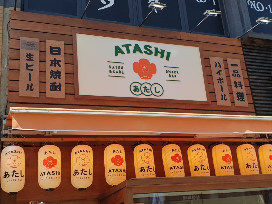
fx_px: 204
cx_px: 136
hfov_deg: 67.3
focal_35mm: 26
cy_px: 102
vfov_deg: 53.1
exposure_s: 1/978
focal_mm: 4.3
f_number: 2.4
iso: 50
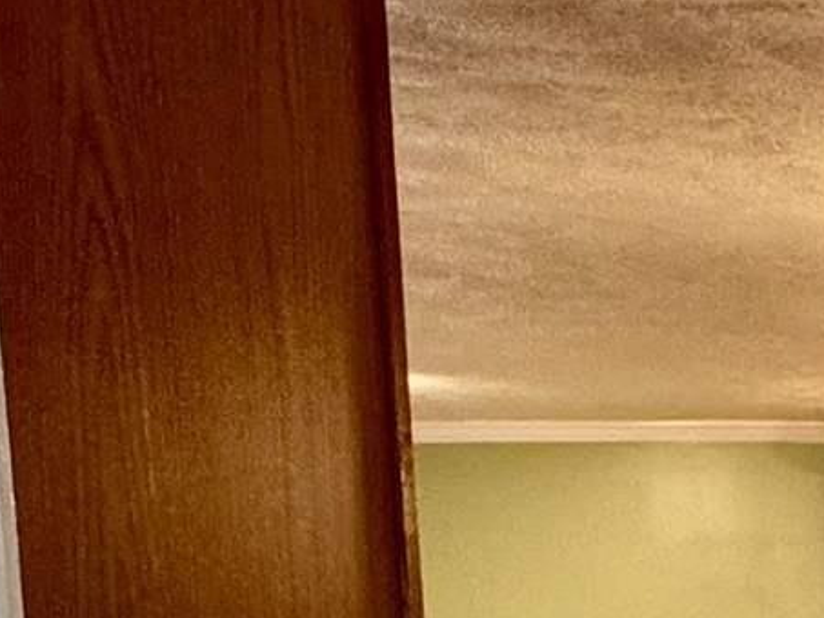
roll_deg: +0.5
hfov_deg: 16.0
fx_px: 2262
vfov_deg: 14.2
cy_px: 1011
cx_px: 1661
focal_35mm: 95
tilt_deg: -7.3
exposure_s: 1/60
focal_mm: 2.22
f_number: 2.2
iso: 200
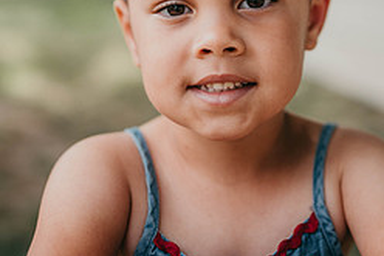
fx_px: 874
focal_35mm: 82
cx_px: 251
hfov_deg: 24.7
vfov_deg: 16.3
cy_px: 4
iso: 50
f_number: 1.4
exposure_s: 1/1250
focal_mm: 35
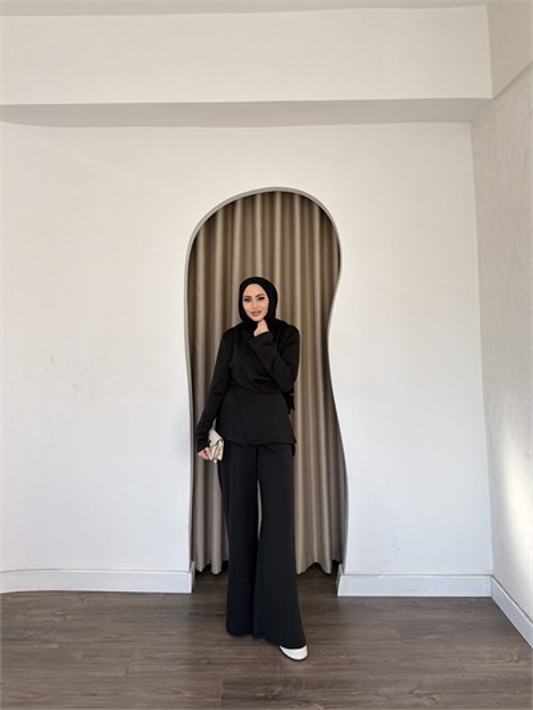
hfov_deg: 56.8
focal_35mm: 24
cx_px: 266
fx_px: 493
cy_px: 355
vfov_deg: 71.6
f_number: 1.78
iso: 320
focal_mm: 6.76
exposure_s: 1/1314
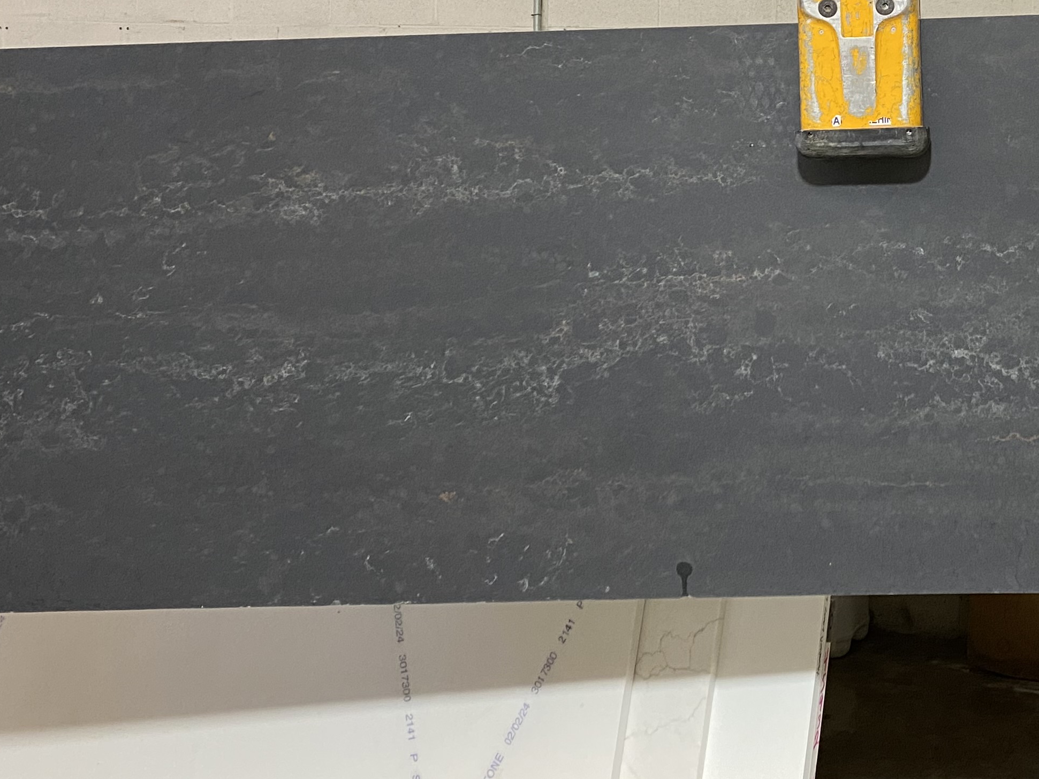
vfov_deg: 26.4
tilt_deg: -1.0
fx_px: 1621
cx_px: 892
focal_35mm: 54
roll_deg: -1.8
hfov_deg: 34.0
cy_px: 130
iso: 250
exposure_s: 1/54
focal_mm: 4.25
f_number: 1.8
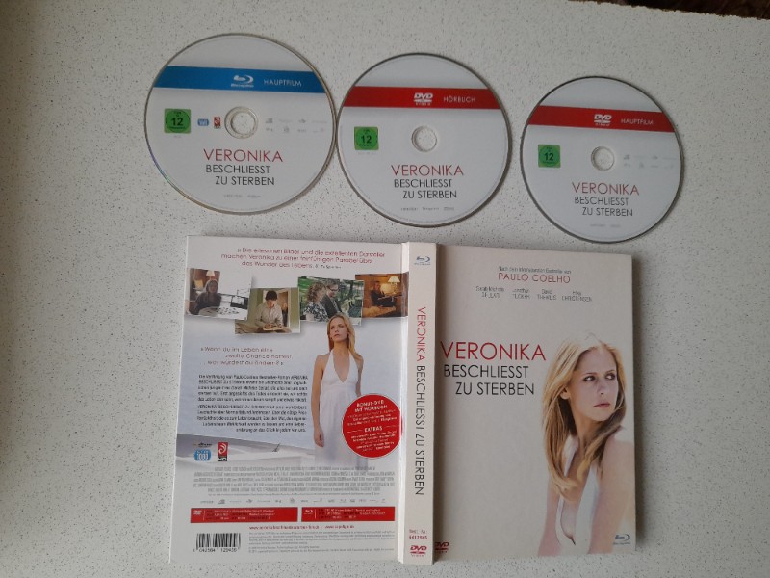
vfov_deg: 54.9
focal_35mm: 25
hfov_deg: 69.4
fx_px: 556
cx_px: 385
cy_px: 289
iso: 200
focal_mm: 4.6
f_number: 2
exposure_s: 1/50
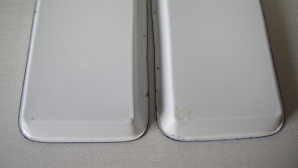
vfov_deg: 30.2
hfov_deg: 51.6
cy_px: 56
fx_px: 308
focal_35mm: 39
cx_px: 147
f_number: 2.8
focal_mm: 5.8
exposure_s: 1/27.4
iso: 50
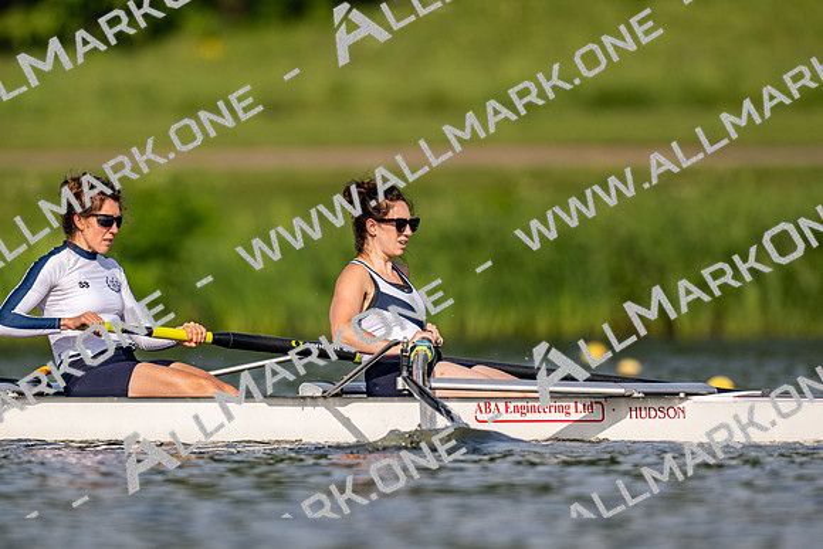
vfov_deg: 1.5
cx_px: 412
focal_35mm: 900
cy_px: 274
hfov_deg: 2.3
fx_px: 20589
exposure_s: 1/2500
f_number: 4
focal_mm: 600
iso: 220
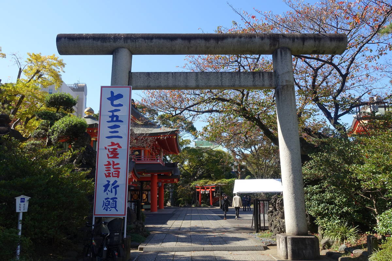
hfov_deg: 57.2
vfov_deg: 40.0
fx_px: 359
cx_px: 196
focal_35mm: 33
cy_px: 130
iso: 125
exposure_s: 1/250
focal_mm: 11.93
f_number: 5.6
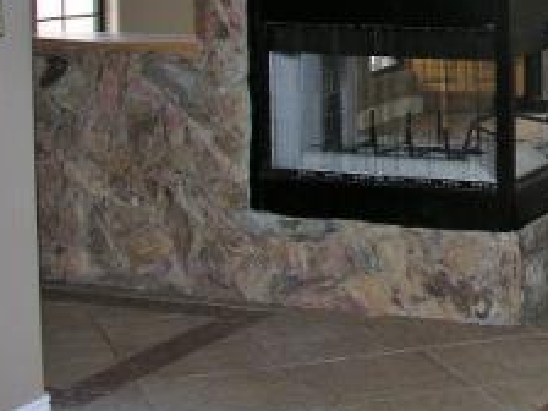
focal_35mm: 100
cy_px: 12
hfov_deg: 18.5
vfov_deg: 14.6
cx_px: 678
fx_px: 1583
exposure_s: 1/60.1
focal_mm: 8.9
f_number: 2.8
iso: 113
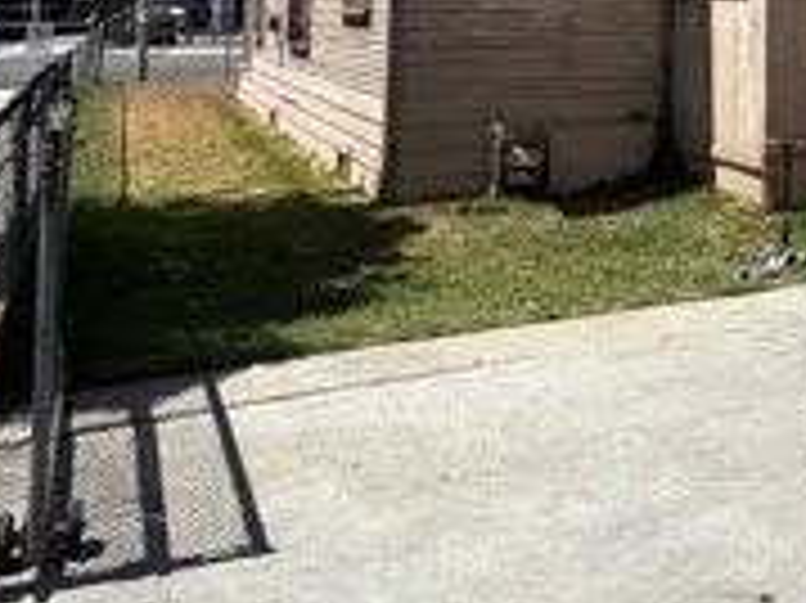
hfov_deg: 34.9
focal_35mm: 50
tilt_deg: +3.8
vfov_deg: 26.5
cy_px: -76
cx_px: 797
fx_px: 1163
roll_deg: -0.4
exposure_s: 1/942
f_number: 2.2
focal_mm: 2.22
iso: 20
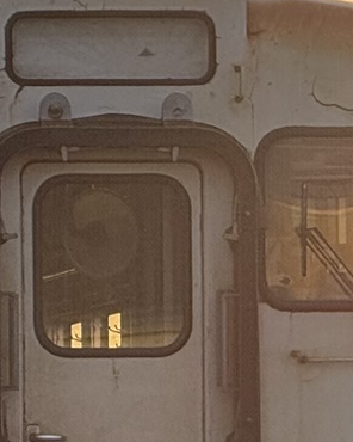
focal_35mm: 648
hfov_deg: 2.4
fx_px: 8462
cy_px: 548
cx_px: 279
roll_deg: +0.6
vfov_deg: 3.0
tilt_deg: -0.2
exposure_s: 1/426
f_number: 2.8
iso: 64
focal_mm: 15.66
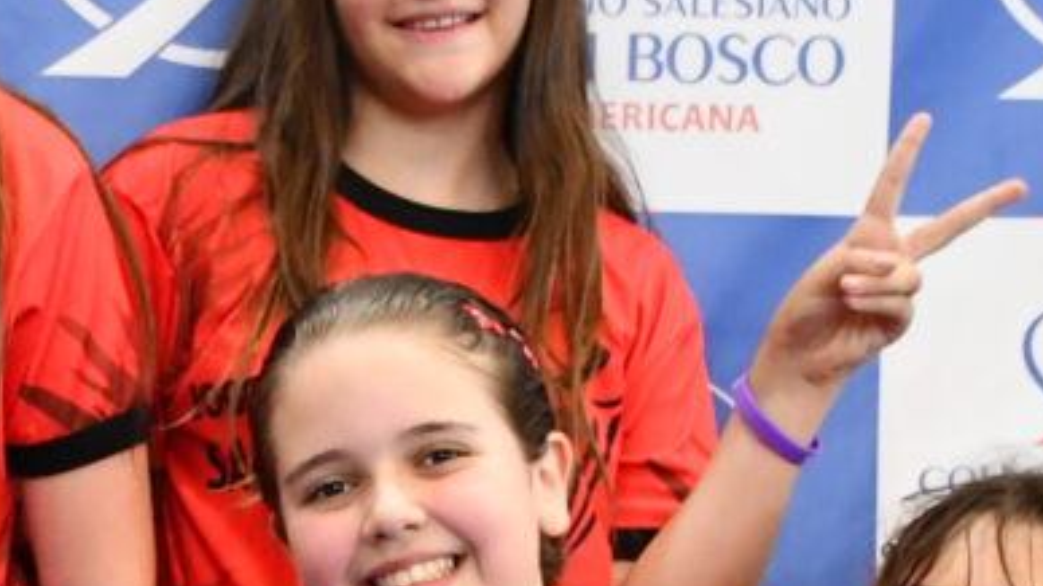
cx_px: -102
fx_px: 6884
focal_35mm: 249
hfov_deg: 8.6
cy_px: 1054
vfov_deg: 4.8
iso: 1600
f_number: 4
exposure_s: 1/125
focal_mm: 32
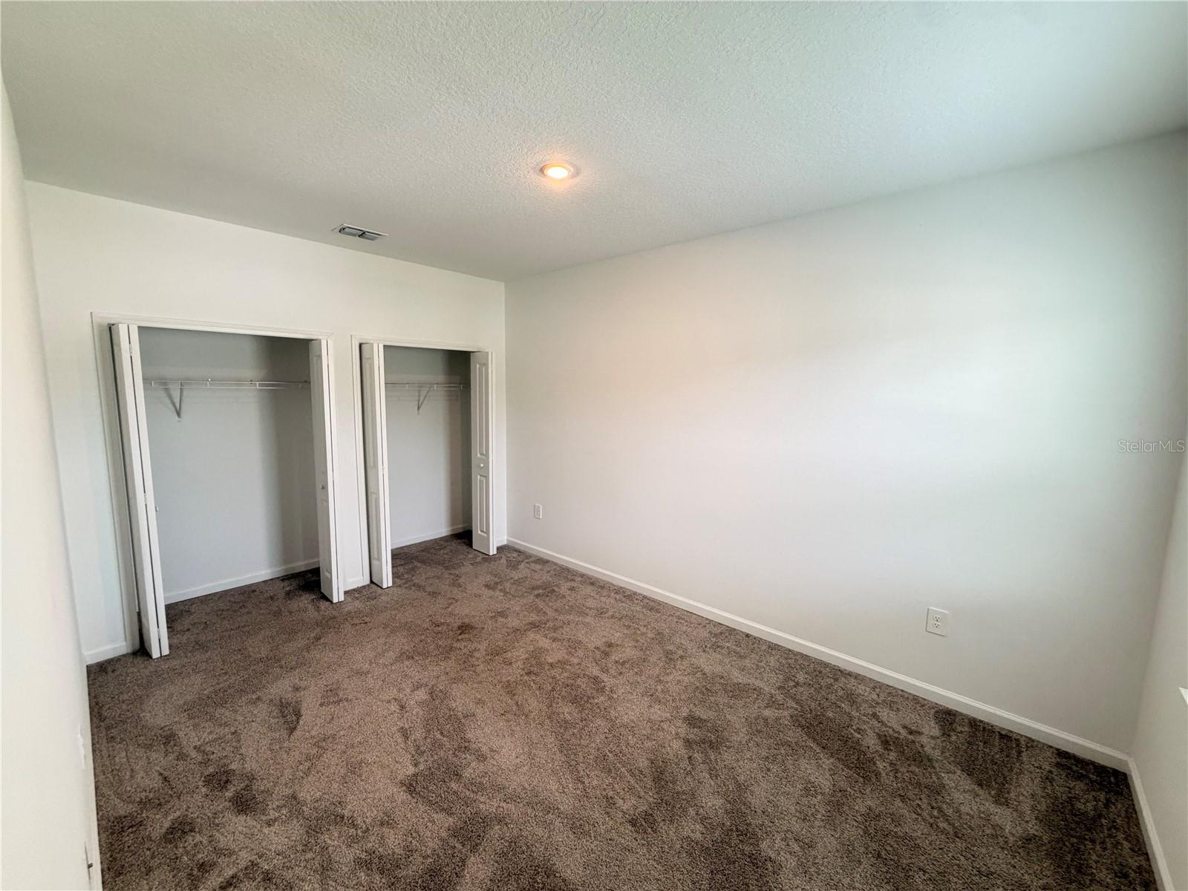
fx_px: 480
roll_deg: -0.9
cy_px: 446
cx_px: 594
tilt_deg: -7.4
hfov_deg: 102.1
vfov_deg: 85.7
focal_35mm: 14
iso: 250
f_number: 2.2
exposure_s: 1/60
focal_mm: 2.22
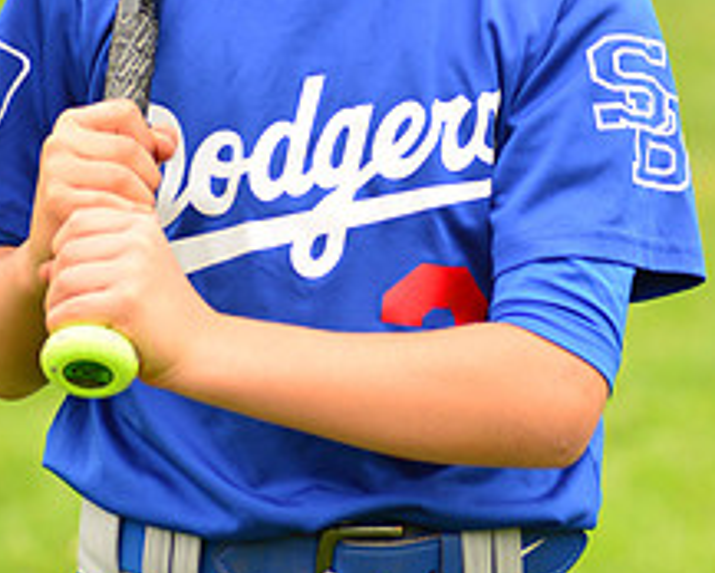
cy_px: -165
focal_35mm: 401
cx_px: 321
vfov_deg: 3.9
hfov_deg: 4.8
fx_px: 8493
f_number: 5
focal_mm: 160
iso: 125
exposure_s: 1/250
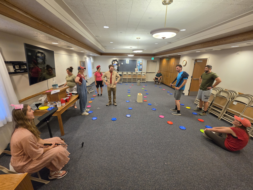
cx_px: 126
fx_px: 95
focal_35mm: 13
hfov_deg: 106.2
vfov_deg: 89.9
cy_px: 95
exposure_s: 1/120
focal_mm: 2.2
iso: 250
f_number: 1.9
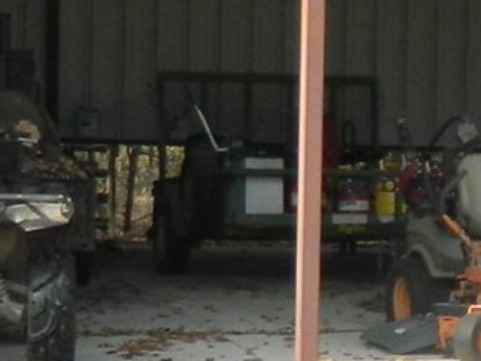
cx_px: 490
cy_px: 277
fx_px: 2307
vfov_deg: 8.9
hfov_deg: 11.8
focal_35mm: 166
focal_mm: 4.5
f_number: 3.1
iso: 110
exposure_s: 1/500
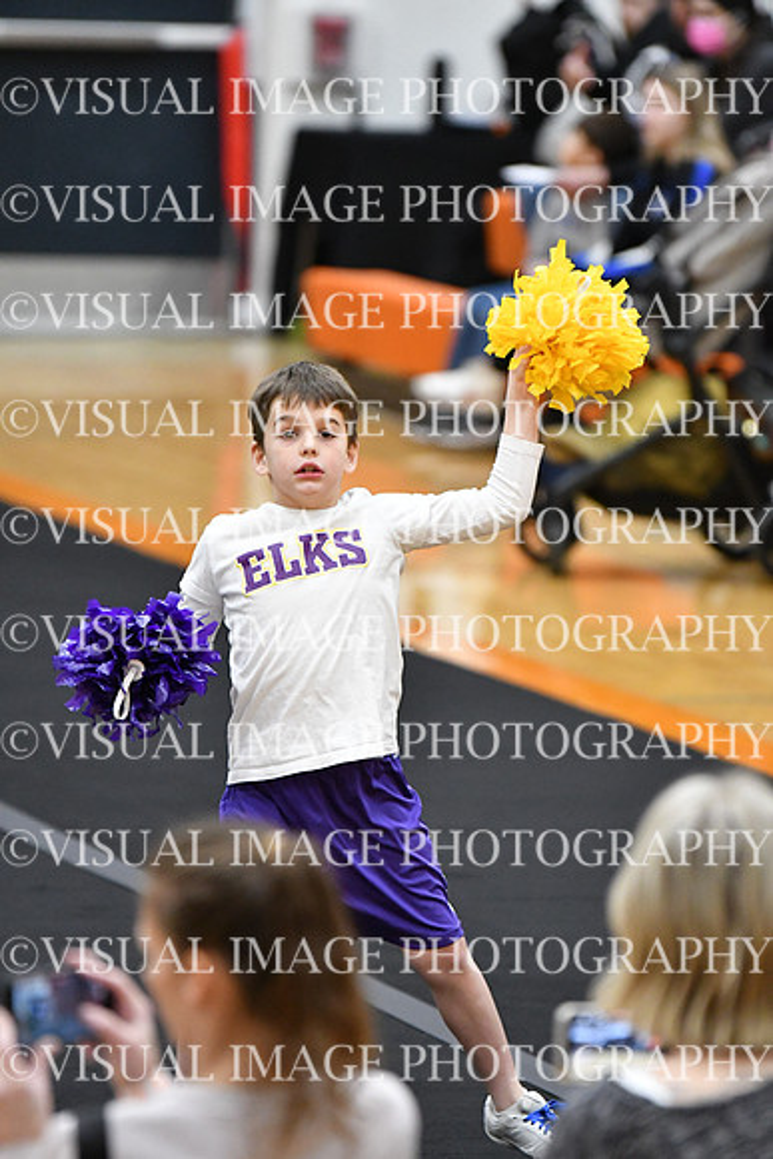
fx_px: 8690
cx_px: 386
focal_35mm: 270
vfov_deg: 7.6
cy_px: 580
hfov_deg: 5.1
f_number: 2.8
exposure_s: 1/800
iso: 5000
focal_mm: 180
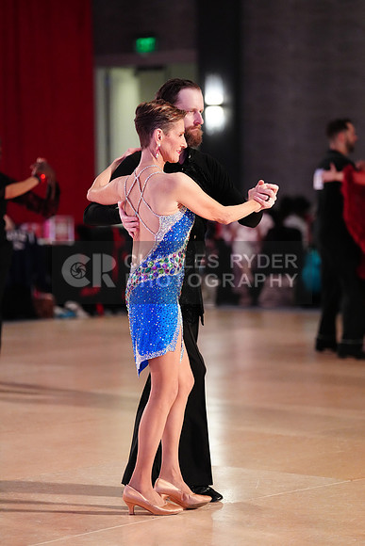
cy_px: 273
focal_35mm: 134
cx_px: 182
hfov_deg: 10.2
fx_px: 2037
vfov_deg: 15.3
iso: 5000
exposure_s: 1/400
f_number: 2.8
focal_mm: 134
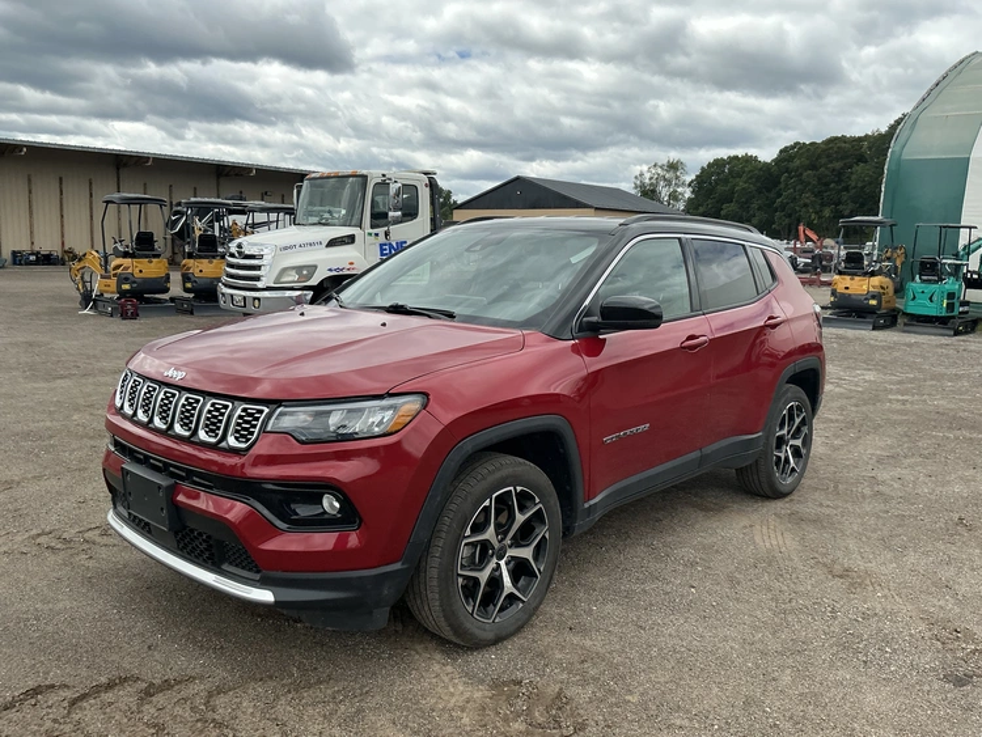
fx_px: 795
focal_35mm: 28
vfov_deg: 49.8
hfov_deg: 63.4
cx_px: 491
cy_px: 368
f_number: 1.8
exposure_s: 1/1412
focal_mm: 3
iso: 25
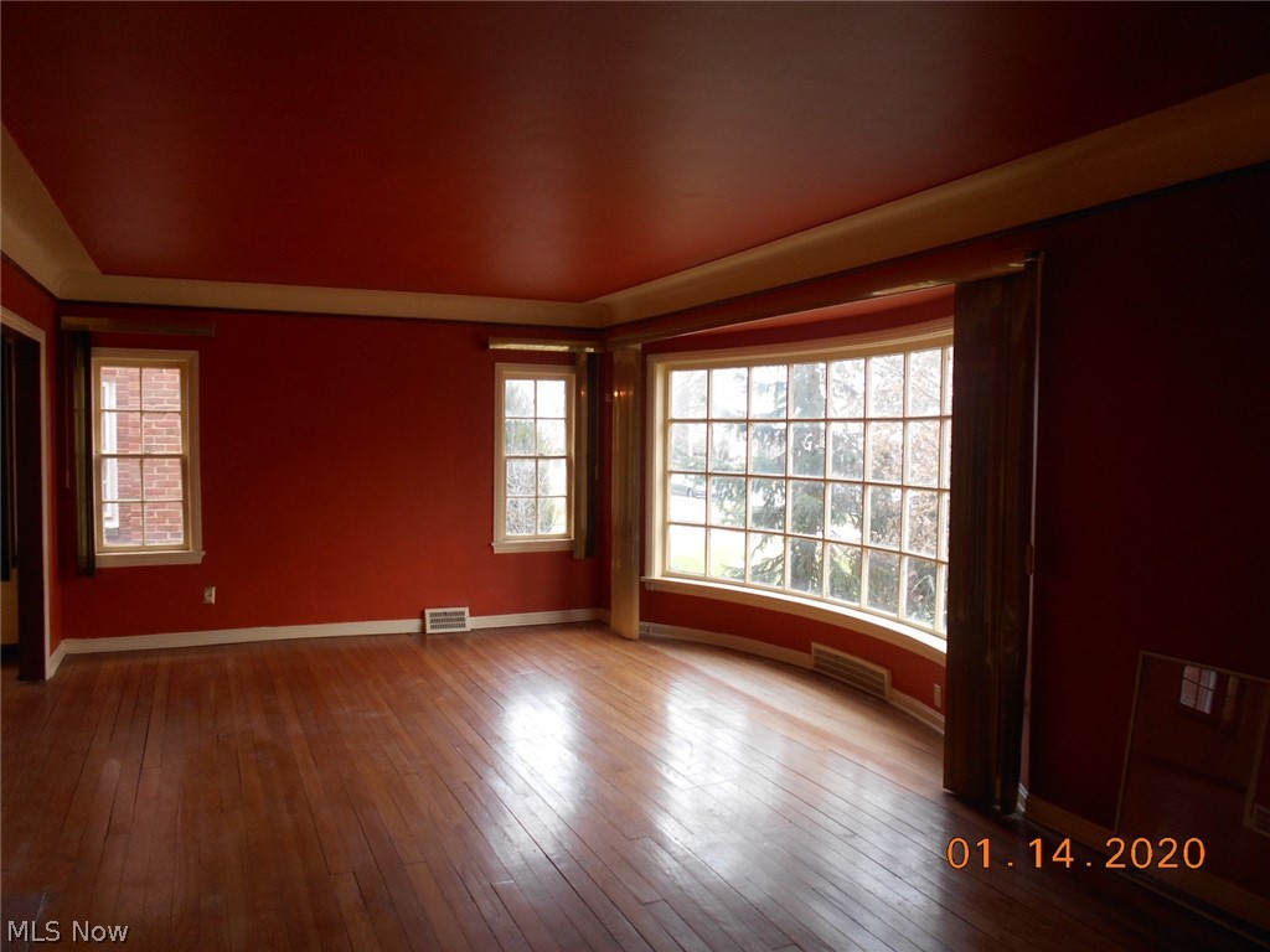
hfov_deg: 67.3
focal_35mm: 26
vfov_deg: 53.1
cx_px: 635
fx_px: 954
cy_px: 476
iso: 110
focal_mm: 4.6
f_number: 3.2
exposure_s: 1/30
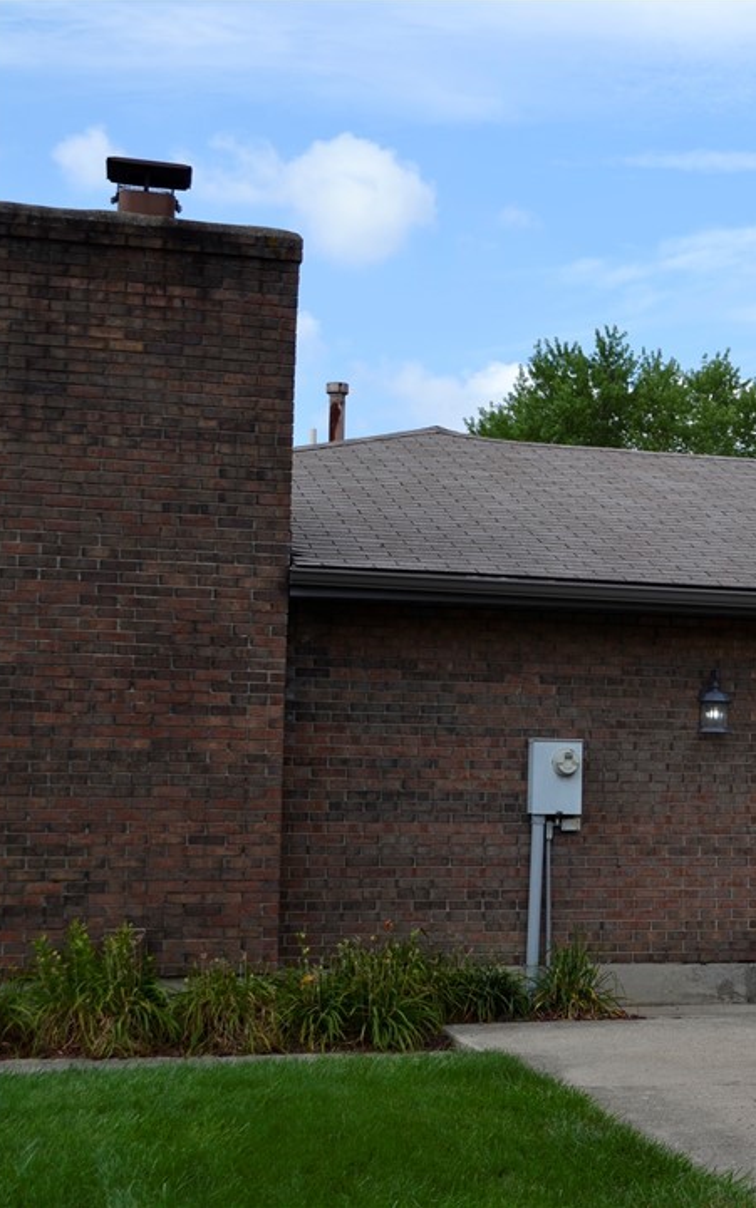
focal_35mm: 67
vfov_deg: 30.7
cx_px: 892
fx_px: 2200
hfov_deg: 18.5
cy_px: 603
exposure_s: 1/200
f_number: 7.1
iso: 100
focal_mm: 29
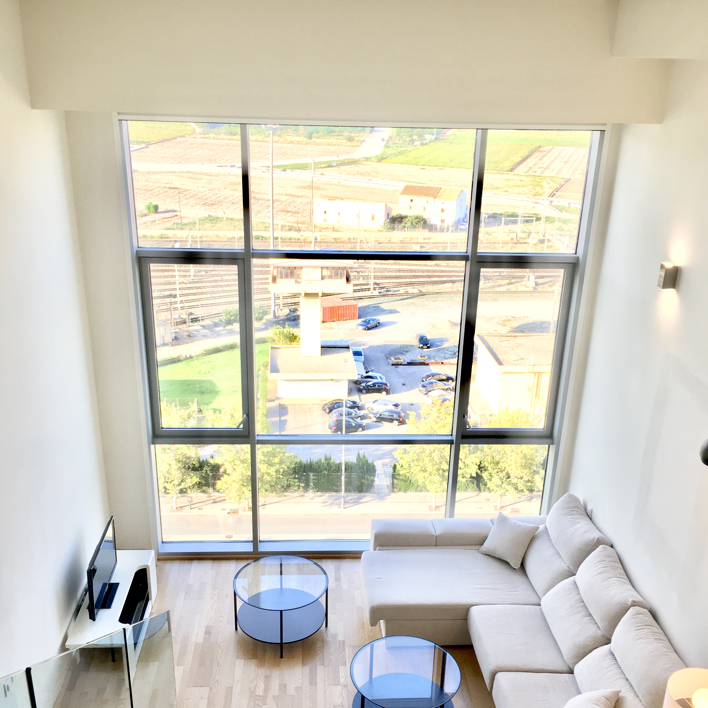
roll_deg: -1.6
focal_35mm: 35
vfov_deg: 46.9
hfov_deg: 47.2
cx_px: 356
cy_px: 426
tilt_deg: -24.8
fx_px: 810
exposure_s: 1/100
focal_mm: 4.15
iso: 32
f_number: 2.2
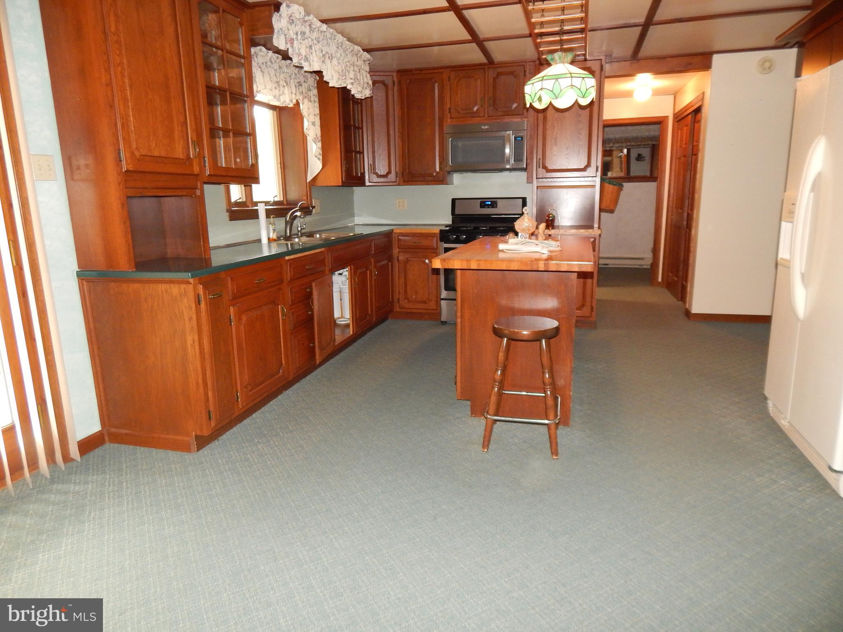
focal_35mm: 23
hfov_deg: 73.9
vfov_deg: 58.9
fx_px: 560
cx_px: 422
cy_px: 316
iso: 400
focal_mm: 4
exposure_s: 1/30
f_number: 3
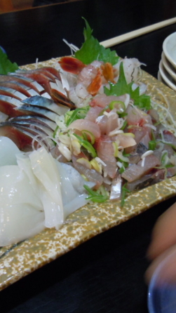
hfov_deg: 27.0
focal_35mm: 44
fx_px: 365
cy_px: 156
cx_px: 59
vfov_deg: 46.4
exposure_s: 1/6
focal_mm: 5.4
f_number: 3.5
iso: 400
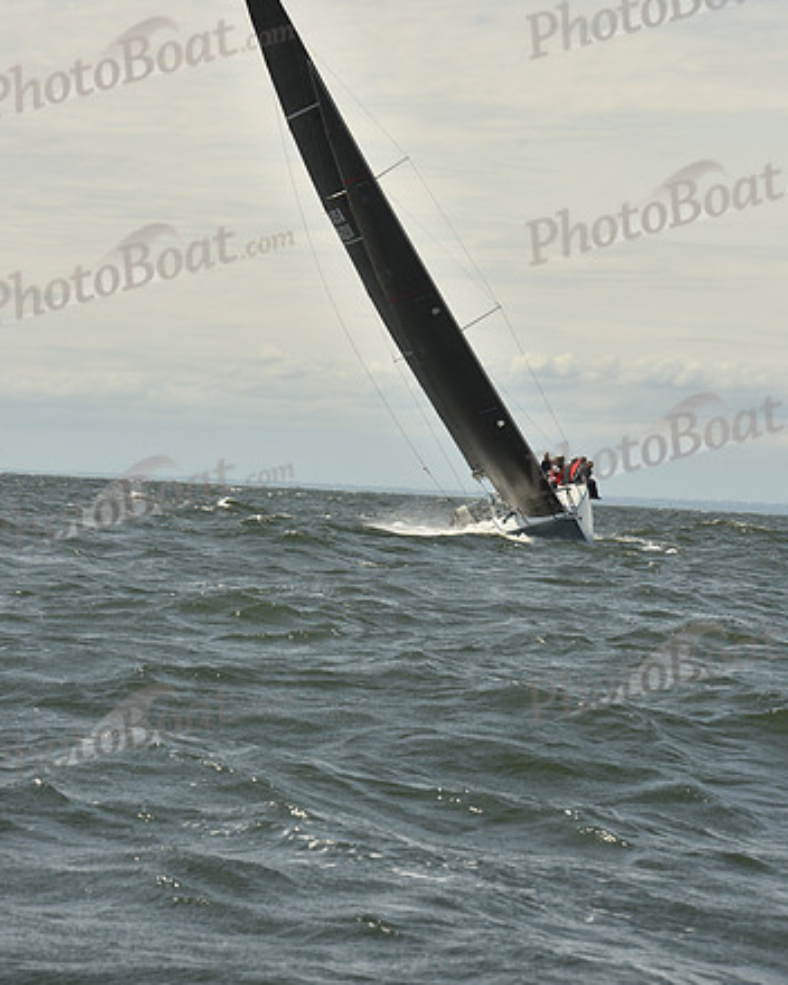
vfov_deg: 12.0
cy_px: 356
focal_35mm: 161
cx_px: 411
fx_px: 4694
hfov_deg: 9.6
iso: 250
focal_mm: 130
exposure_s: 1/800
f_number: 10
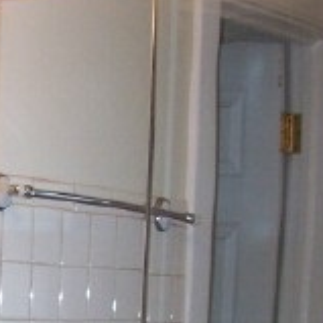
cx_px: -76
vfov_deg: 12.4
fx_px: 1436
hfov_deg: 12.5
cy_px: 443
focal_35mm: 136
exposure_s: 1/60
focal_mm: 6.3
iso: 140
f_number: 2.8
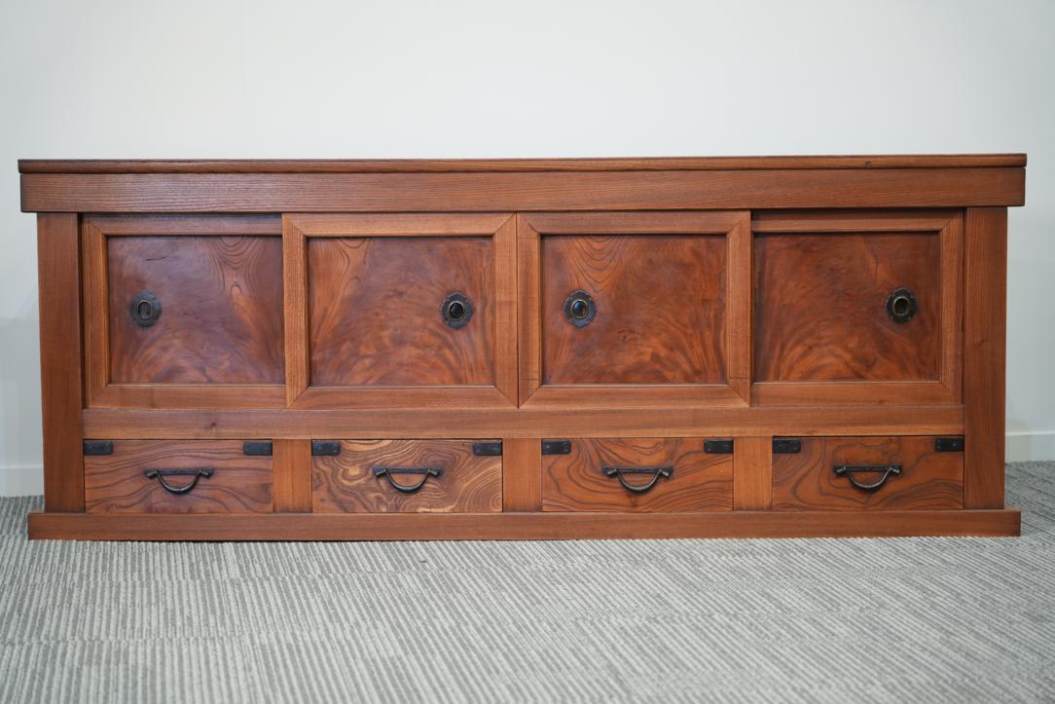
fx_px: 2286
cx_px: 528
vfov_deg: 17.5
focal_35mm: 78
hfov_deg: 26.0
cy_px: 352
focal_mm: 78
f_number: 4
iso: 1250
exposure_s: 1/80
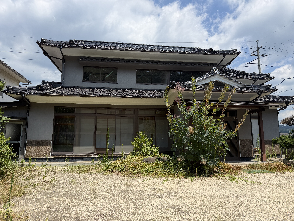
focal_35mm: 24
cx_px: 147
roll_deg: +0.7
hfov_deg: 71.6
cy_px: 110
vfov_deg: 56.8
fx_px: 204
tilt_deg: +8.4
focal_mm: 6.8
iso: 80
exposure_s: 1/4975
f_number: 1.8
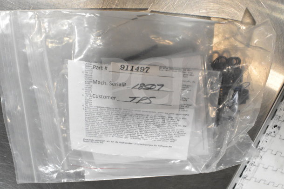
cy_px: 94
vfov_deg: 36.9
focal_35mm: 36
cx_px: 142
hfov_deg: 53.1
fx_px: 284
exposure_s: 1/500
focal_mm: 24
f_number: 11
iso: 6400
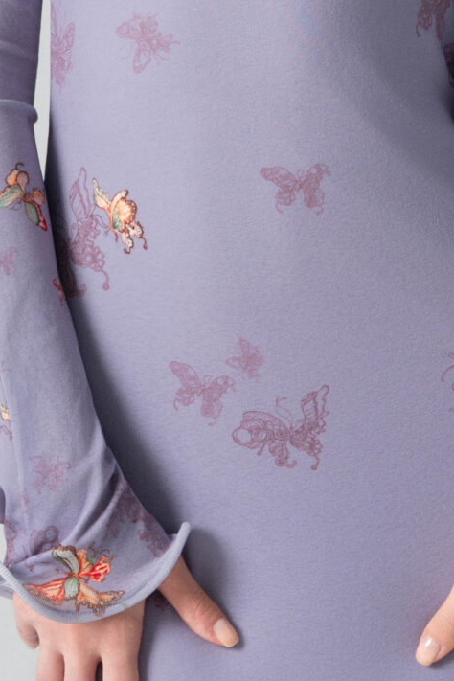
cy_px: 25
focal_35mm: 198
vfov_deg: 10.3
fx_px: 3745
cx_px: 292
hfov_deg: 6.9
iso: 160
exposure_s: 1/160
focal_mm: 55
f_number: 7.1
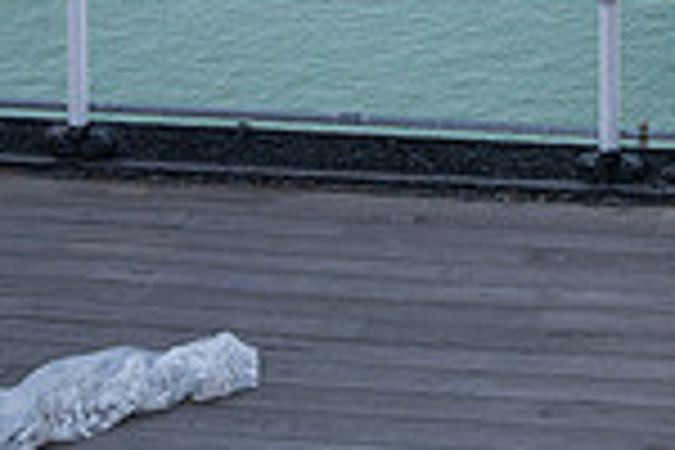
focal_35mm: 122
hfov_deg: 16.4
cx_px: 706
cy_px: -344
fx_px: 2287
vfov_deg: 10.6
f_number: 11
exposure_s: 1/200
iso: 200
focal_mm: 31.5
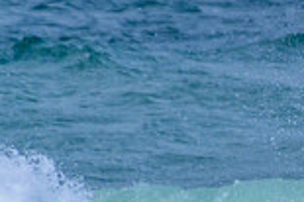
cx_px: 553
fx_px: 28410
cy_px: 268
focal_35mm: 3368
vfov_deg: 0.4
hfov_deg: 0.6
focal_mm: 900
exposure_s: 1/2500
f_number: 11
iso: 800
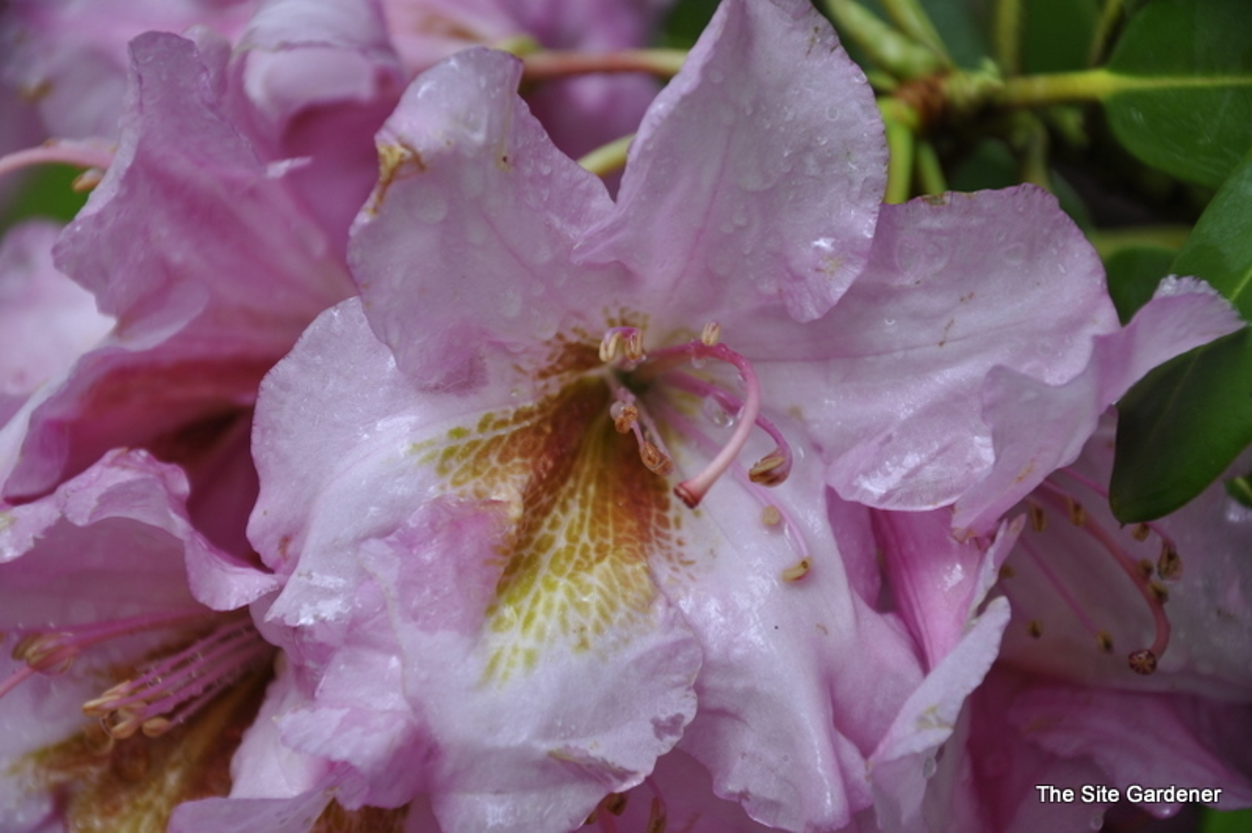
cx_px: 626
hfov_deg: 13.1
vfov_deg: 8.7
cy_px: 416
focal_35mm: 158
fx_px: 5473
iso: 200
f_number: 6.3
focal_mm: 105
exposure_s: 1/160
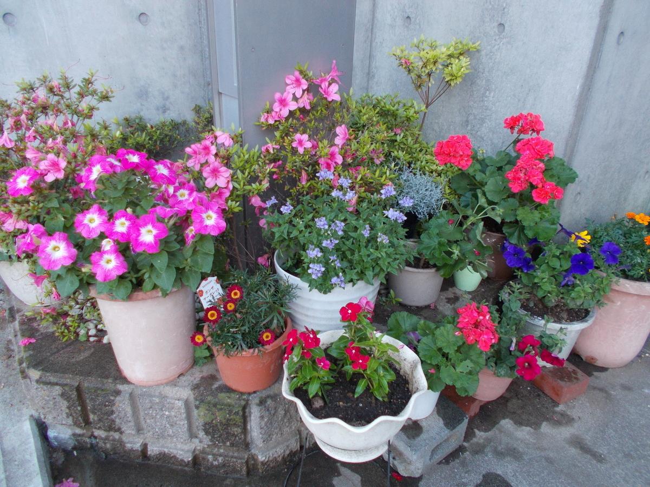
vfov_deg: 53.1
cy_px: 244
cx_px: 325
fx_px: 488
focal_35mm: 26
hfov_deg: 67.3
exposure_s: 1/25
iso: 140
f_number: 3.2
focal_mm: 4.6
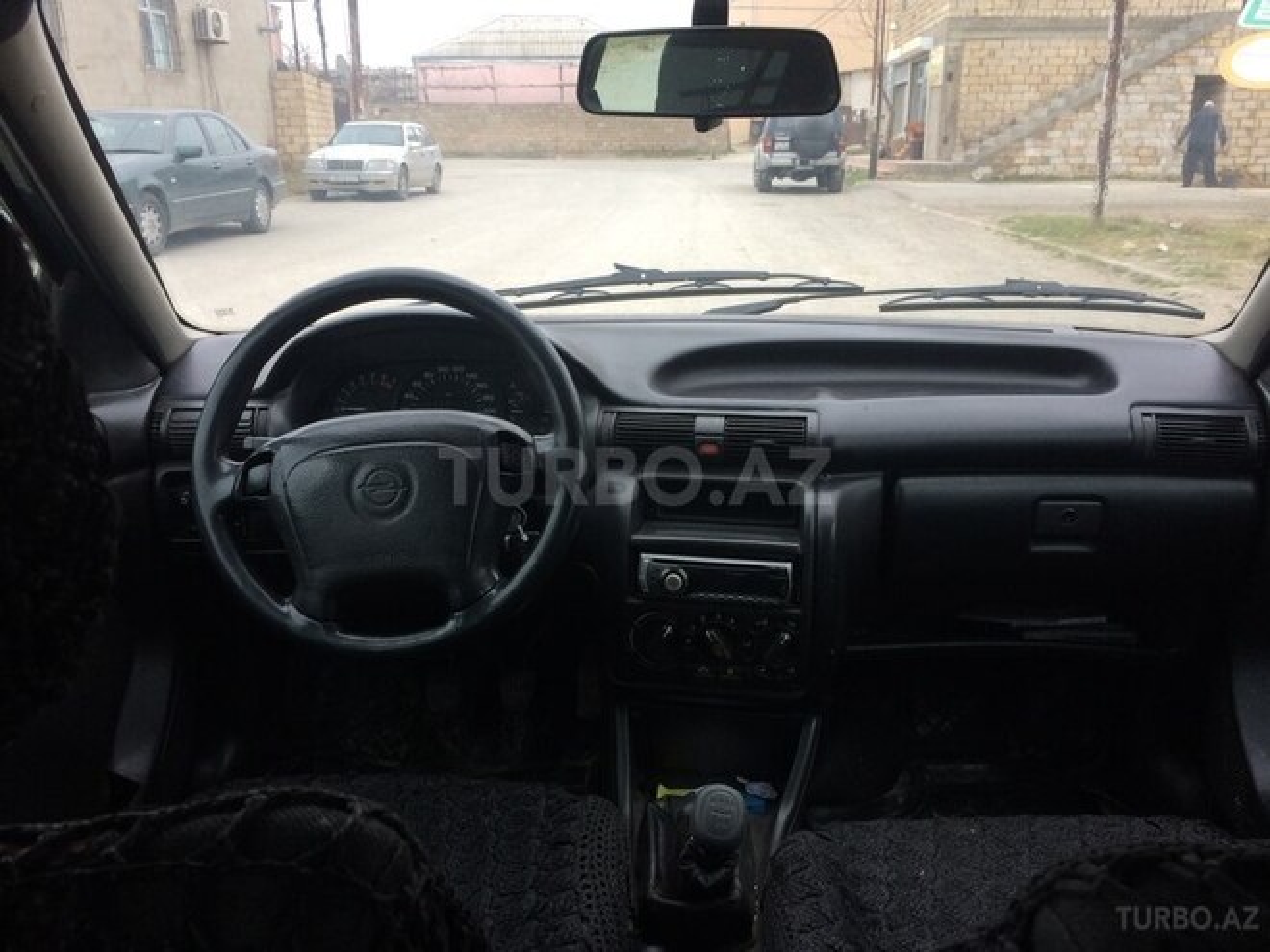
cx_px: 635
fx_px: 1064
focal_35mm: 29
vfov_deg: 48.2
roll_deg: +1.7
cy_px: 476
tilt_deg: -17.1
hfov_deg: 61.7
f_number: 2.2
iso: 40
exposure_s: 1/33
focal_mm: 4.15
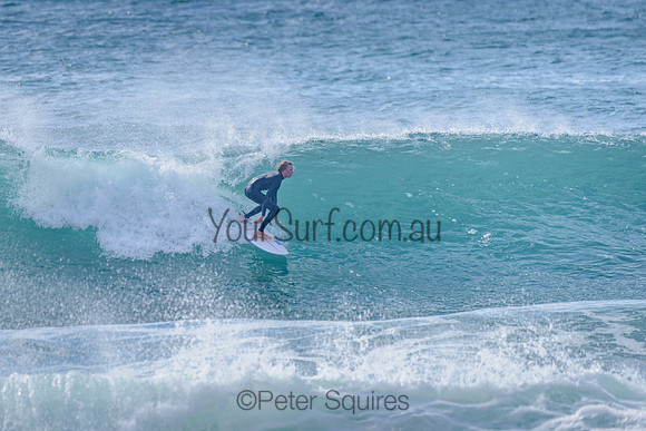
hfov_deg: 3.4
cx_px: 251
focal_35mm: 612
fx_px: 10987
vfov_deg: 2.2
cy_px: 167
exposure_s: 1/2000
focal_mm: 500
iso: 160
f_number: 5.6
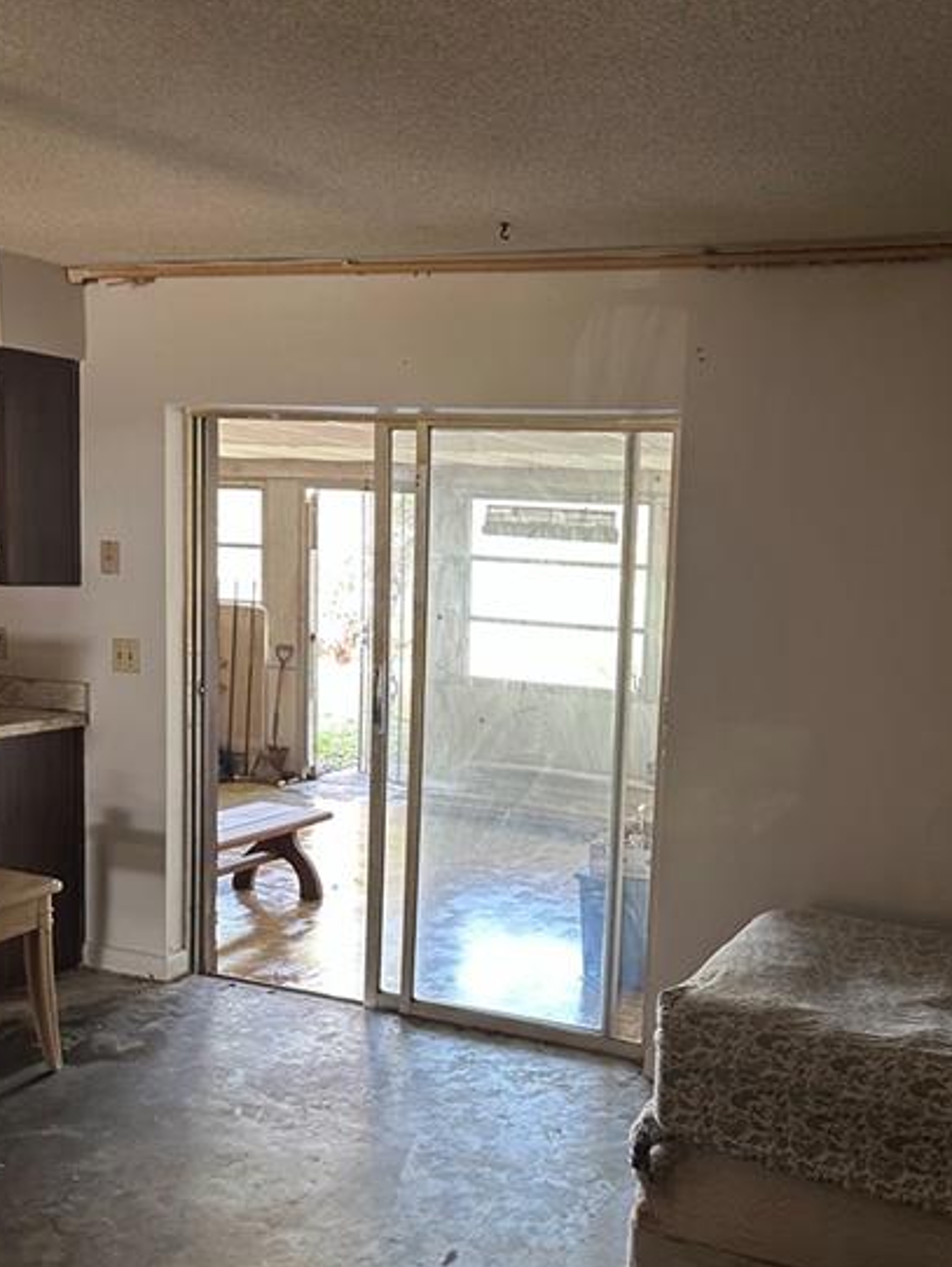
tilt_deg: -7.4
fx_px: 1246
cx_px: 641
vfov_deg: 53.8
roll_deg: -4.7
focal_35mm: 34
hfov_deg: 41.2
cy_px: 694
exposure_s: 1/60
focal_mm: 6.86
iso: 250
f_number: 1.78
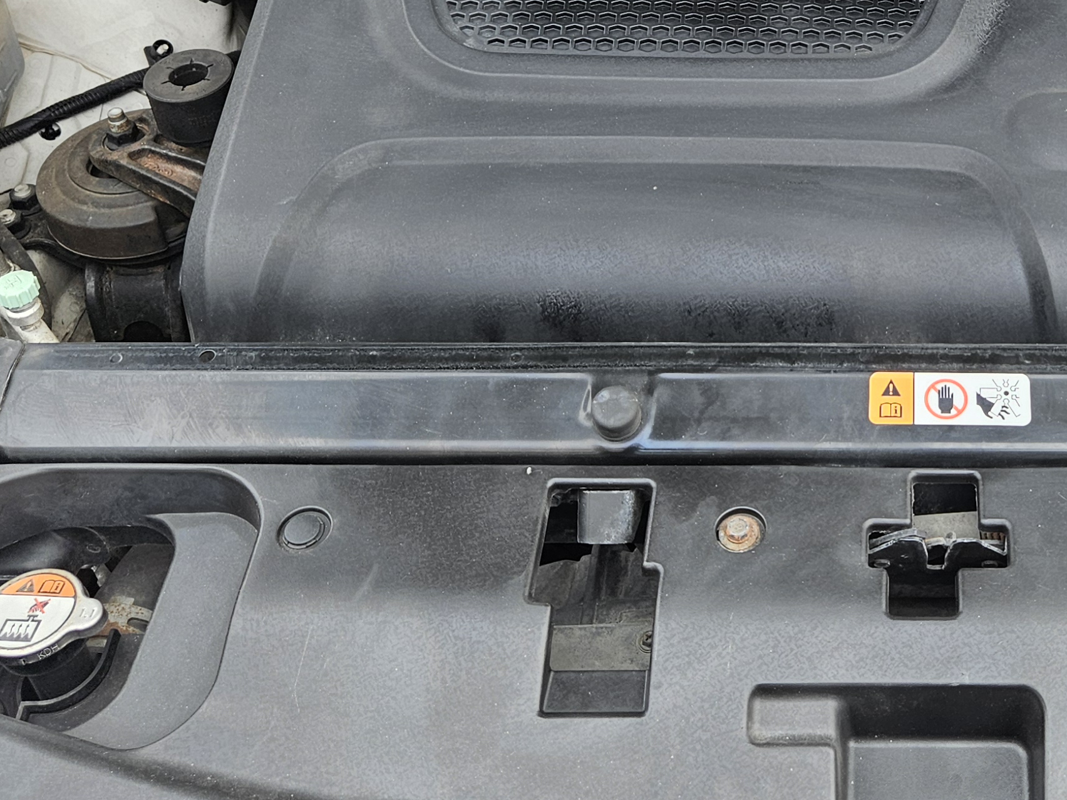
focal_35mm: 54
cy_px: 53
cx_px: 951
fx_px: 1664
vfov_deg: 26.0
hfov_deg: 33.7
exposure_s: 1/224
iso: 40
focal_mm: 5.4
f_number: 1.8
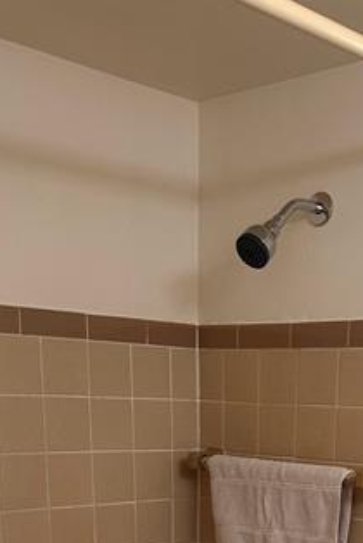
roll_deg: -2.7
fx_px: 921
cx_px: 301
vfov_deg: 28.9
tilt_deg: -14.0
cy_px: 635
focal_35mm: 61
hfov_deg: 22.0
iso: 200
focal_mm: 6.86
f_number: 1.78
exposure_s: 1/120
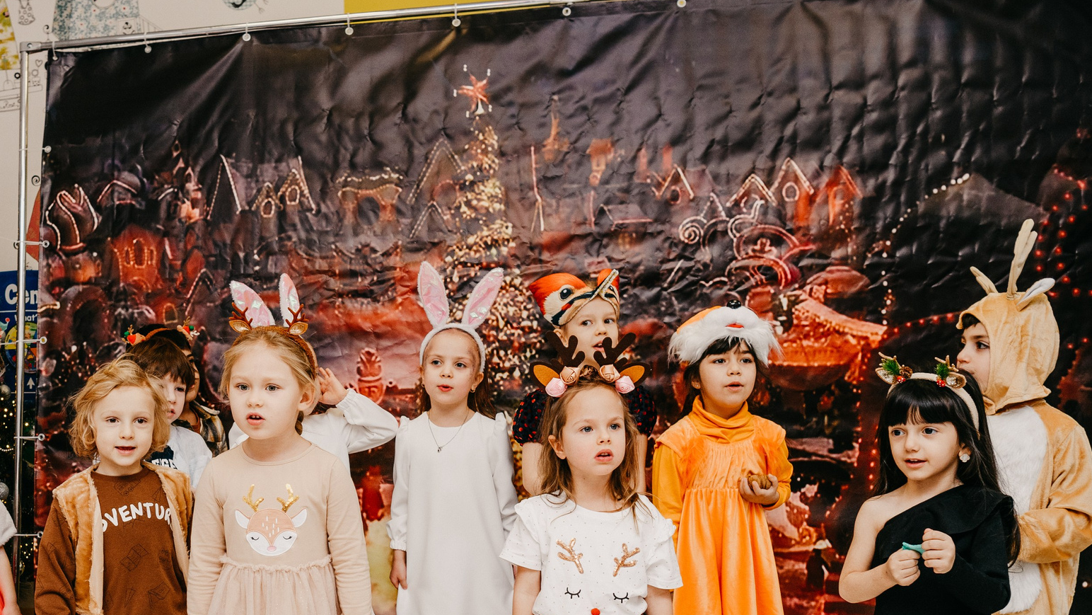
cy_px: 526
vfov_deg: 27.0
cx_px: 273
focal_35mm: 43
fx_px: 1245
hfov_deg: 45.7
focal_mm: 24
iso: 320
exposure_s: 1/160
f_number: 4.5
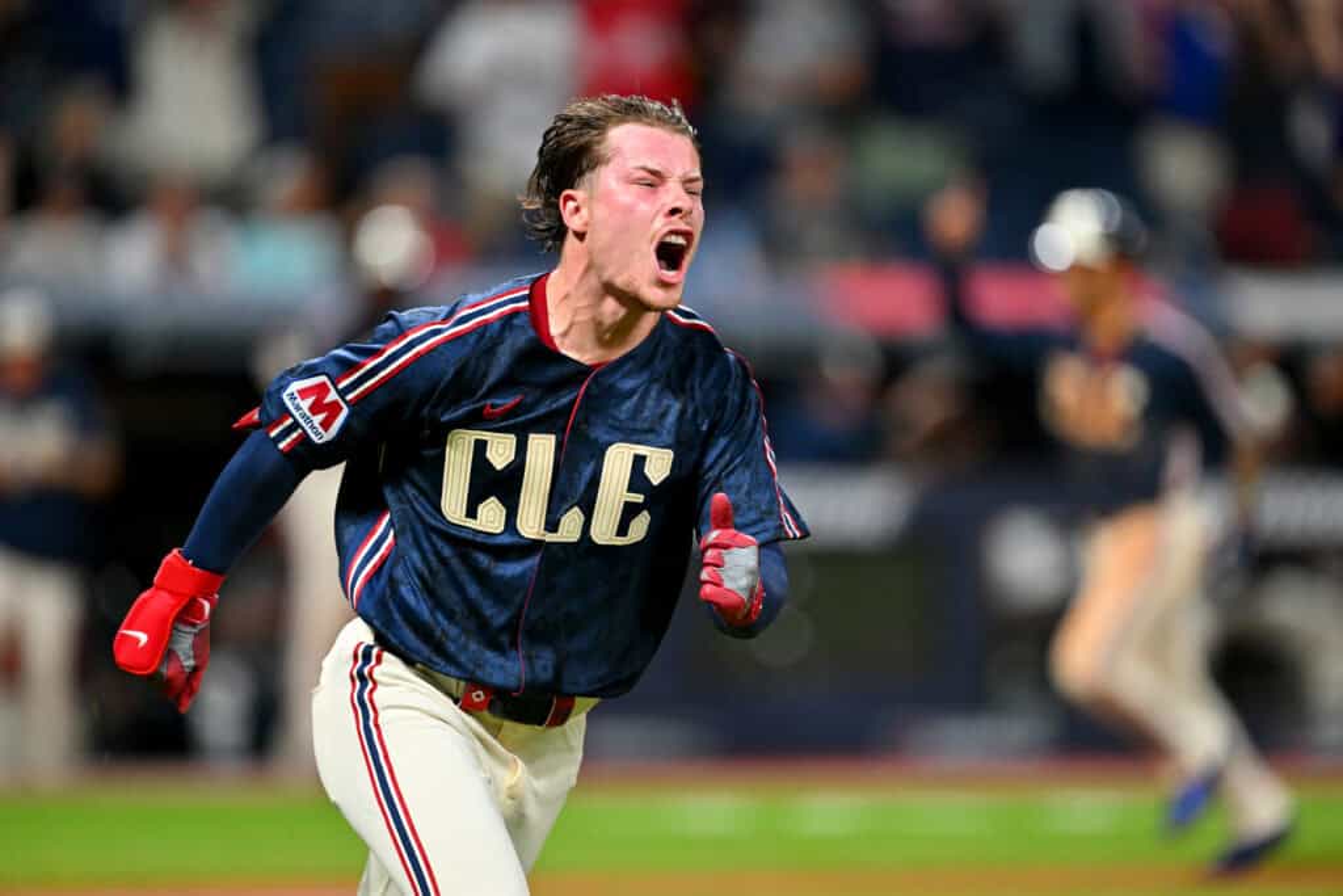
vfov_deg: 3.4
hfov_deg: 5.2
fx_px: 14923
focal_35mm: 400
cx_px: 672
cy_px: 448
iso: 2500
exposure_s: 1/2000
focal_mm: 400
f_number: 2.8
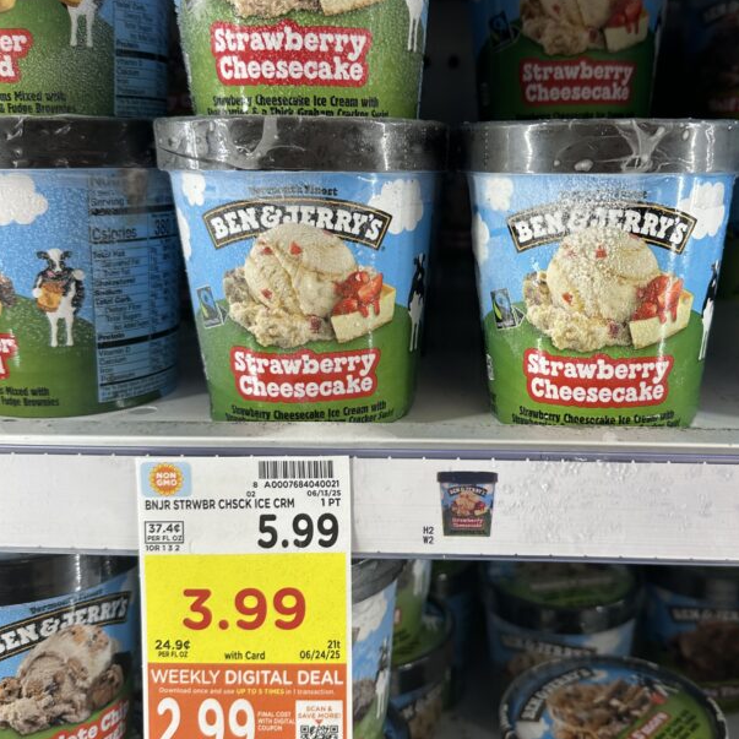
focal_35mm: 36
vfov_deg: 46.0
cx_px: 461
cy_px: 347
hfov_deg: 45.7
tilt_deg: -12.2
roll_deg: +0.8
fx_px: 870
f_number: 1.78
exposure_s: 1/123
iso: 80
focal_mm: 6.86
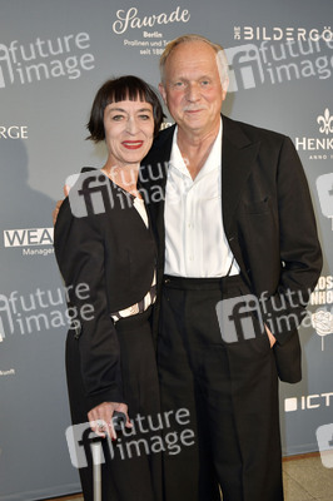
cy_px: 250
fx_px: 584
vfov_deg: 46.4
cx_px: 166
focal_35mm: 42
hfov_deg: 31.8
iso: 1250
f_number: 5.6
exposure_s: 1/200
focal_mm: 42
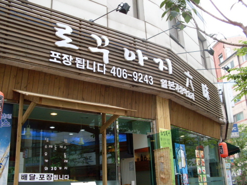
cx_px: 124
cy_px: 92
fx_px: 271
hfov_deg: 49.0
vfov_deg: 37.7
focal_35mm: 38
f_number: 2.8
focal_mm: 6.3
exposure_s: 1/250
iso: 80
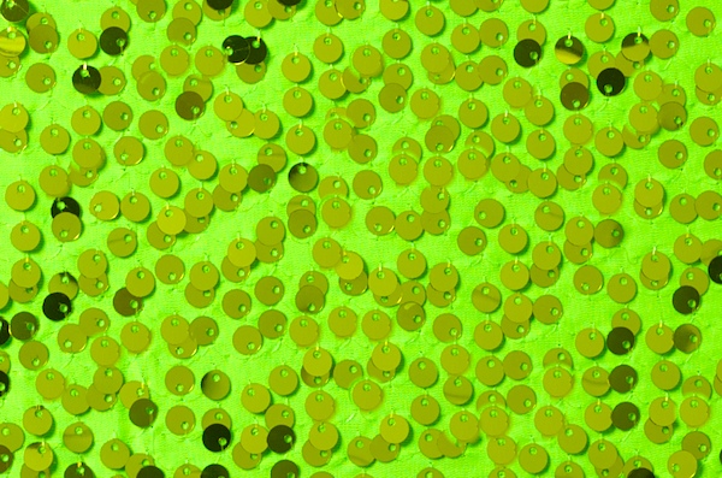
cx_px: 361
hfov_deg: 23.4
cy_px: 239
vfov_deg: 15.6
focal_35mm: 87
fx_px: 1741
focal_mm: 58
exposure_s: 1/250
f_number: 11
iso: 200
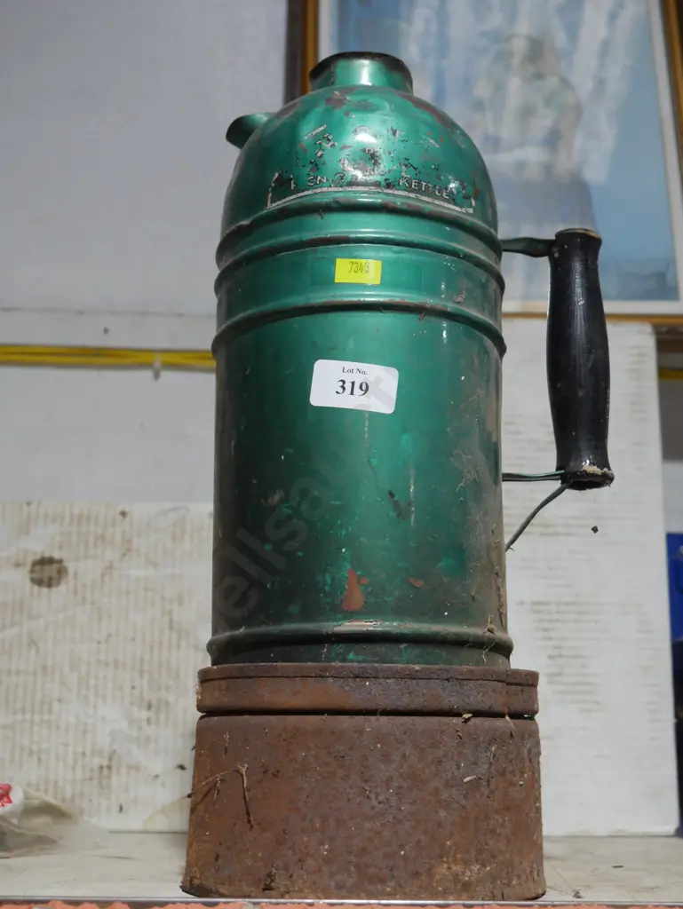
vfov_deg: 38.2
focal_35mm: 50
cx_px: 342
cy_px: 454
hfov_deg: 29.1
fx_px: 1314
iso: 640
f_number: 5.3
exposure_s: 1/60
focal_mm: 25
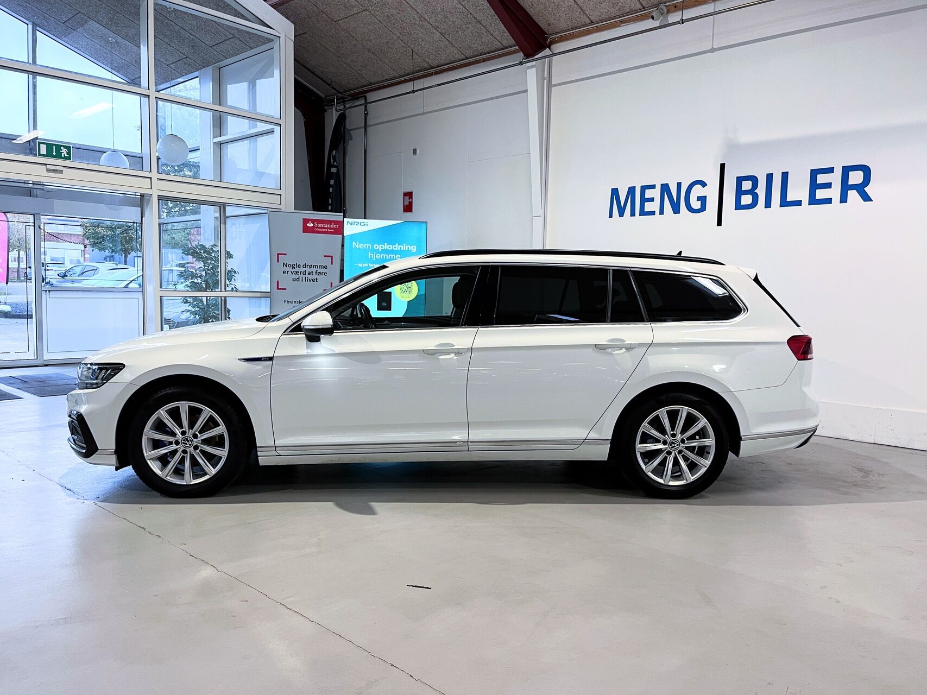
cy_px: 348
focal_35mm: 26
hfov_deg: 67.3
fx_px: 696
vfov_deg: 53.1
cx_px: 464
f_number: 1.6
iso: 100
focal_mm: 5.1
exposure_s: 1/50
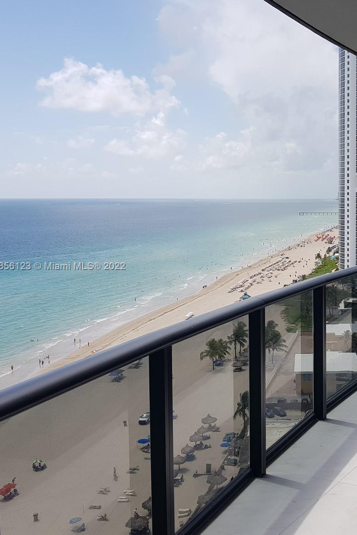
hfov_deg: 33.3
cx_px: 345
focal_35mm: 37
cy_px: 267
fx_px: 550
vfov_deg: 51.9
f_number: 1.7
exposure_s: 1/2048
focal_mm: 4.2
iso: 40
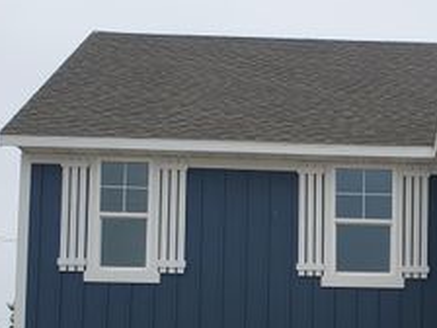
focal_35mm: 58
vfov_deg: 24.1
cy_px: 327
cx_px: 431
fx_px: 732
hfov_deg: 30.9
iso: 50
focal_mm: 4.3
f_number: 2.4
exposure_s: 1/562
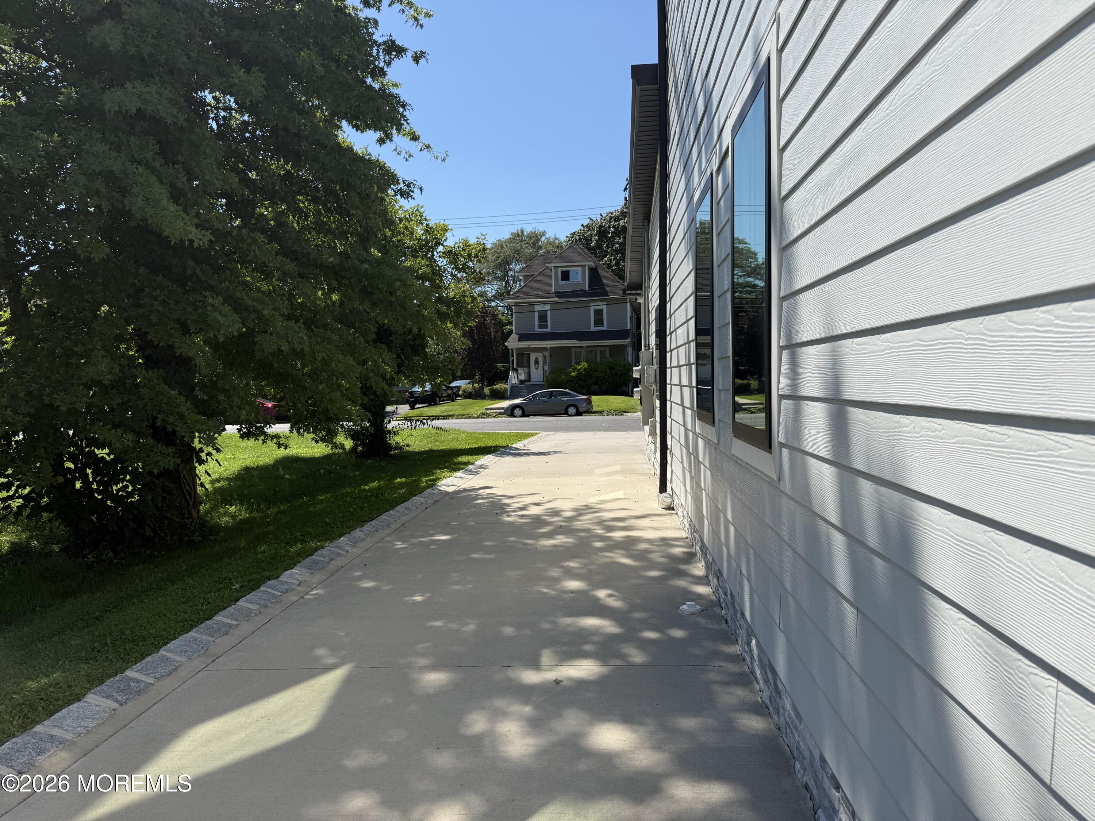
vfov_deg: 56.8
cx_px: 548
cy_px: 410
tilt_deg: -3.2
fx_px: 759
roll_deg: -0.6
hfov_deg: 71.6
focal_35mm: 24
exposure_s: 1/5319
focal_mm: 6.76
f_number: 1.78
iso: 80
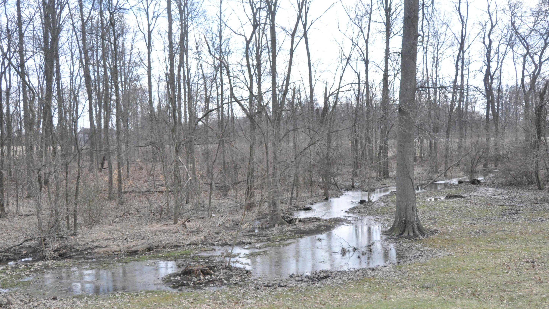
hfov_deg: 52.8
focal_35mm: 38
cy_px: 183
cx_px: 276
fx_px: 553
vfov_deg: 31.1
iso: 1000
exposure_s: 1/1250
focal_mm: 24
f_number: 6.3
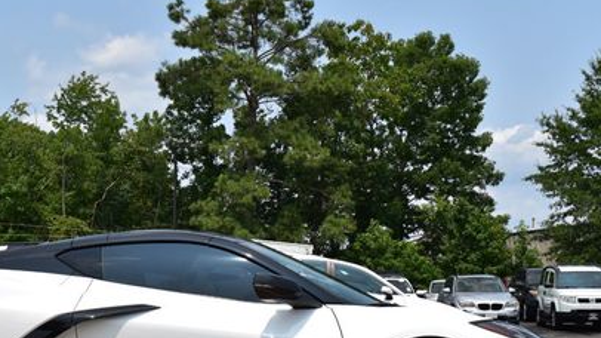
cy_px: 256
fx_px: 1224
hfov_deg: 27.2
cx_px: 152
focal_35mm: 77
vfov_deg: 15.6
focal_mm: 31
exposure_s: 1/500
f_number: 11
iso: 220
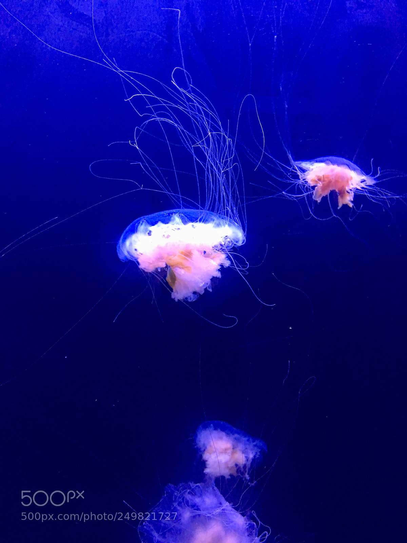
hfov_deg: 48.2
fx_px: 455
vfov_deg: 61.7
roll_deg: -0.6
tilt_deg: +11.7
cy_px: 272
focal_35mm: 29
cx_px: 204
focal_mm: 4.15
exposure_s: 1/15
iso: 200
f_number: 2.2
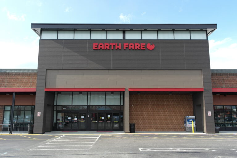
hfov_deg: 57.2
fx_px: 217
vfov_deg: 40.0
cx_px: 118
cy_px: 79
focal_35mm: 33
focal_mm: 22
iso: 100
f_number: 5.6
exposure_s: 1/200
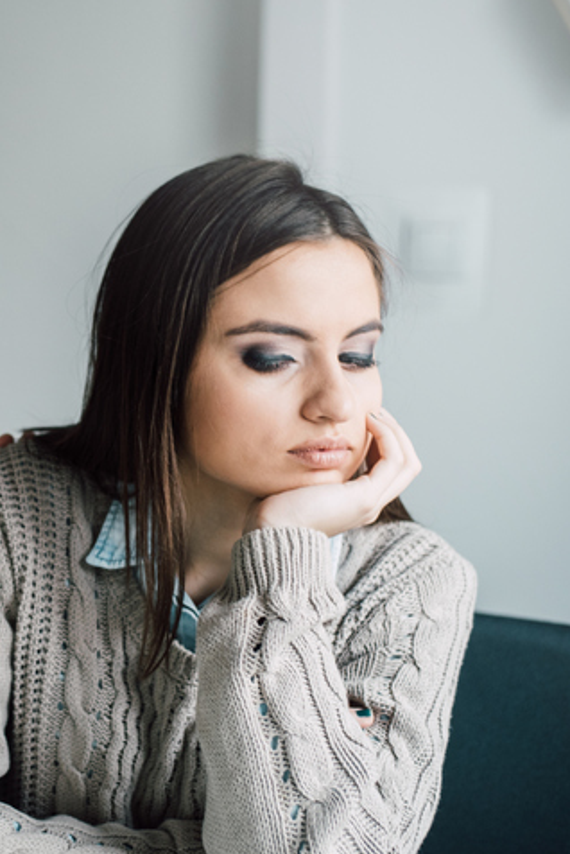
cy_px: 430
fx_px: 1802
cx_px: -25
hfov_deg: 17.5
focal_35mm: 76
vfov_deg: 26.6
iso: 1000
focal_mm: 50
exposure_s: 1/100
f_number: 2.8
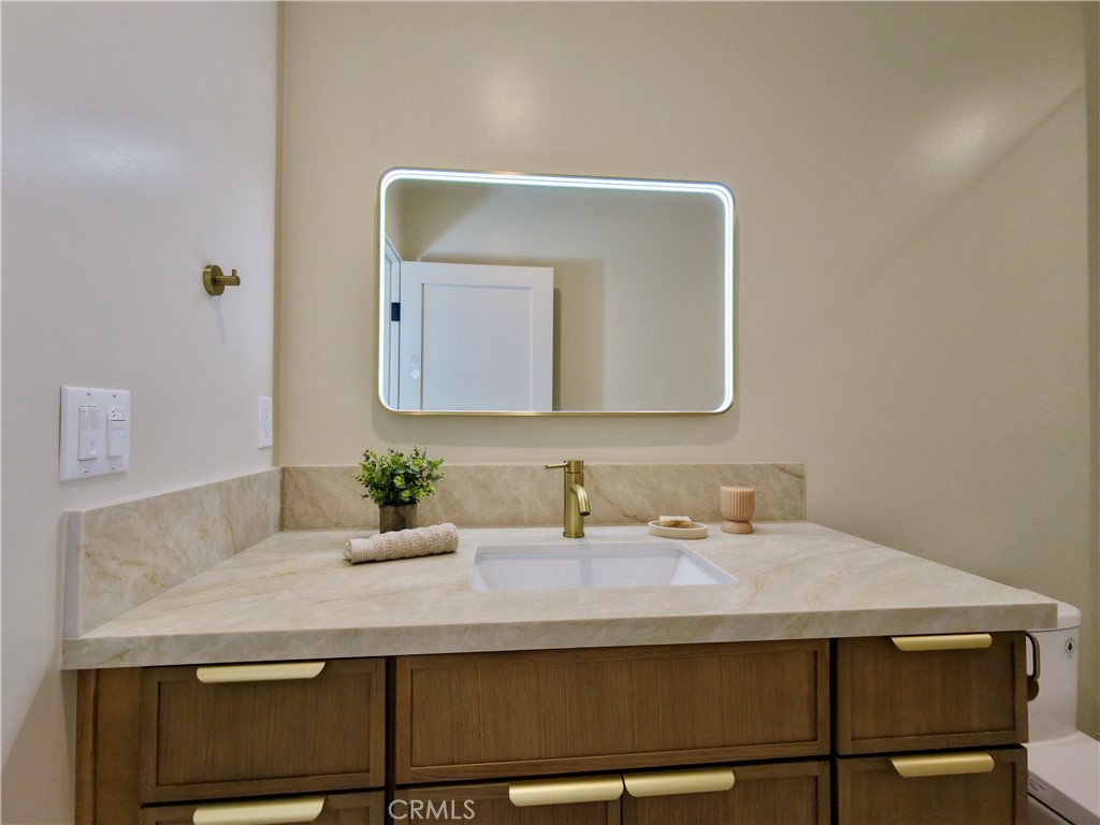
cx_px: 550
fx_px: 508
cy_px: 412
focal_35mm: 16
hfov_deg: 94.5
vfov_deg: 78.1
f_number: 2.2
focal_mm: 3.05
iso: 280
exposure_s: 1/50
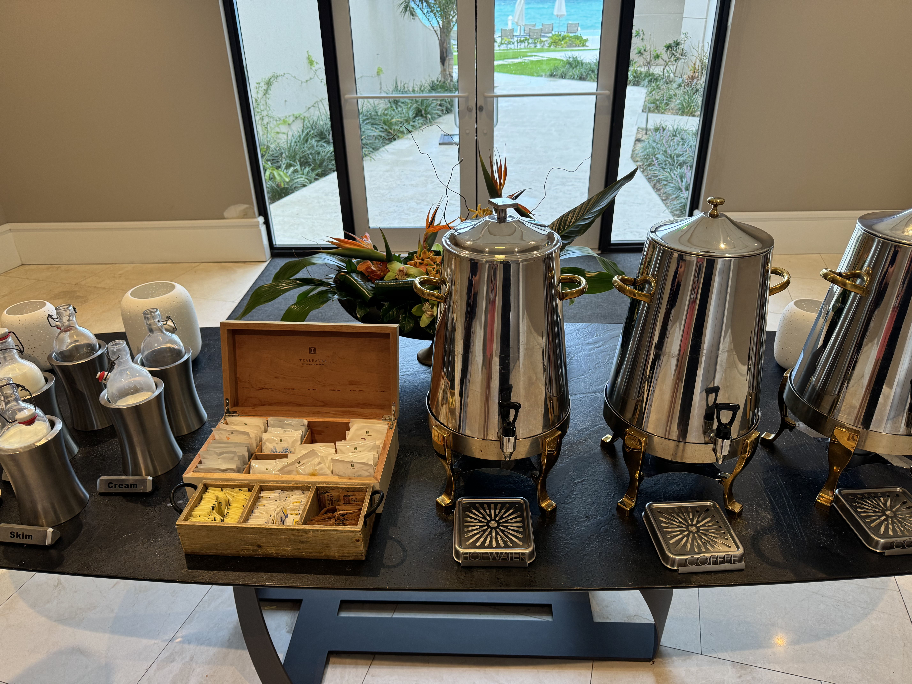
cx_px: 456
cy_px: 342
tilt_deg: -28.8
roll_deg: +1.0
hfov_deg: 71.6
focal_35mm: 24
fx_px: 632
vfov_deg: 56.8
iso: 125
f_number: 1.78
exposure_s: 1/60
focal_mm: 6.76
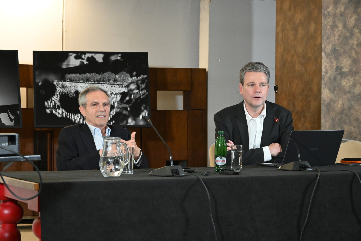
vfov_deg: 14.7
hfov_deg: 21.9
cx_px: 180
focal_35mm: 93
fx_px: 933
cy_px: 120
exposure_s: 1/60
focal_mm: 62
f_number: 5.3
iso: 5000
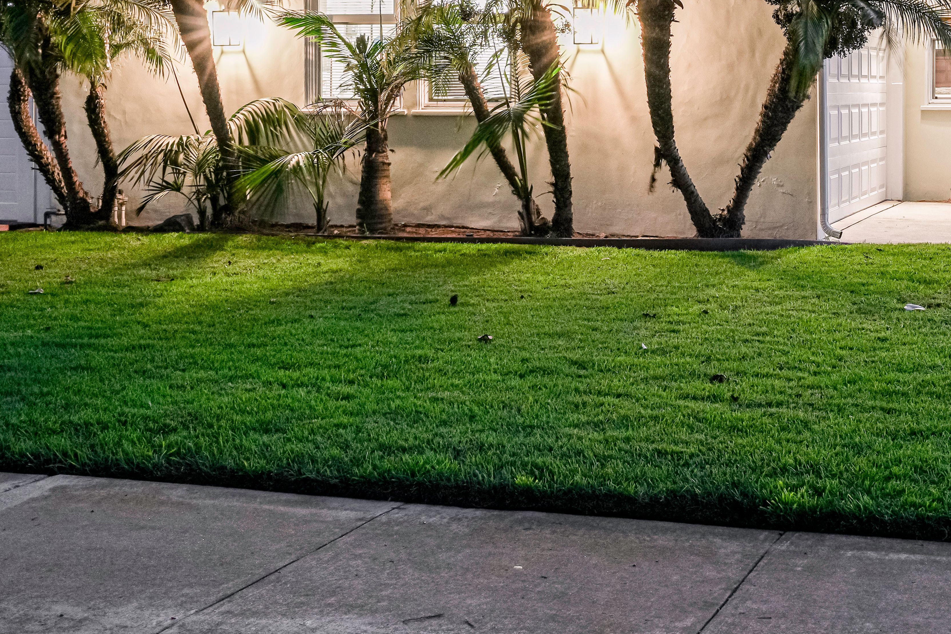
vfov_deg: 21.0
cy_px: 112
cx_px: 802
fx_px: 1691
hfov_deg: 30.4
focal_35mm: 64
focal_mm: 23
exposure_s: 1.3
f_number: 8
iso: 200
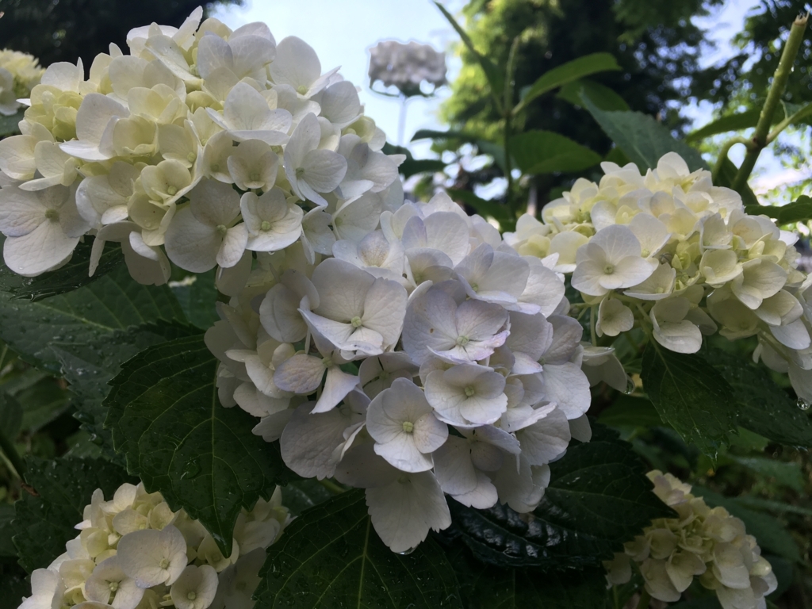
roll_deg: +3.6
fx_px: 680
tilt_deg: +23.3
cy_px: 304
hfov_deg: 61.7
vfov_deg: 48.2
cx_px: 406
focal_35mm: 29
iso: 25
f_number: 2.2
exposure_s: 1/364
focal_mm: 4.15
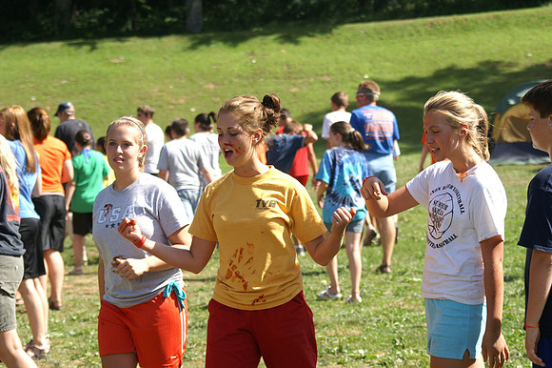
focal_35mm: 105
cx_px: 276
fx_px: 1609
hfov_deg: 19.5
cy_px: 184
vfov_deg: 13.0
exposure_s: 1/320
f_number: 5.6
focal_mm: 70
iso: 100
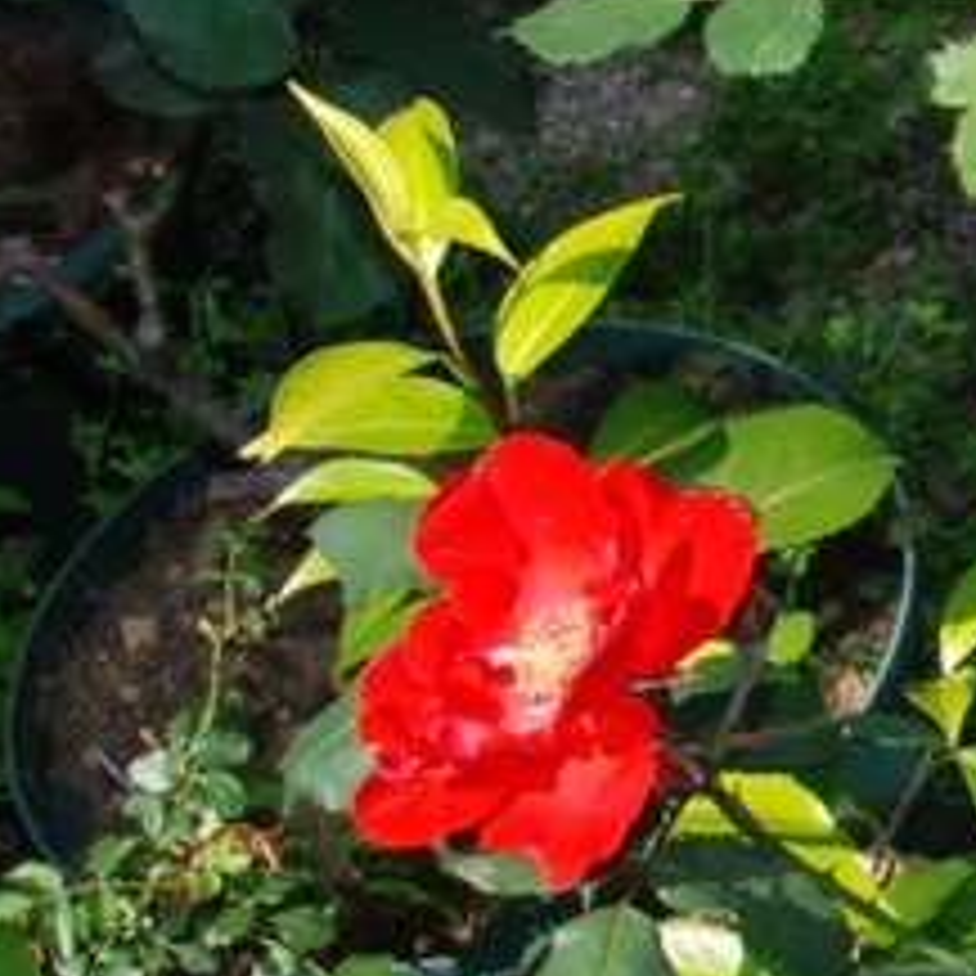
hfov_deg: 11.6
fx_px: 4498
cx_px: 1687
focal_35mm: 141
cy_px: 643
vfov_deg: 12.4
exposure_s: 1/200
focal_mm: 30
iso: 800
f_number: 18
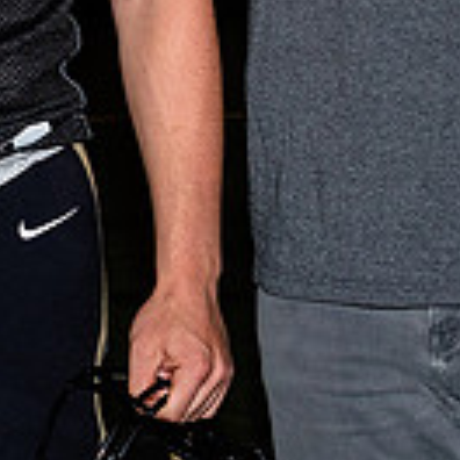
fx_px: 5397
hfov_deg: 4.9
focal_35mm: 359
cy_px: -38
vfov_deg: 4.9
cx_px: -3
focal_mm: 40
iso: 320
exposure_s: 1/200
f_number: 5
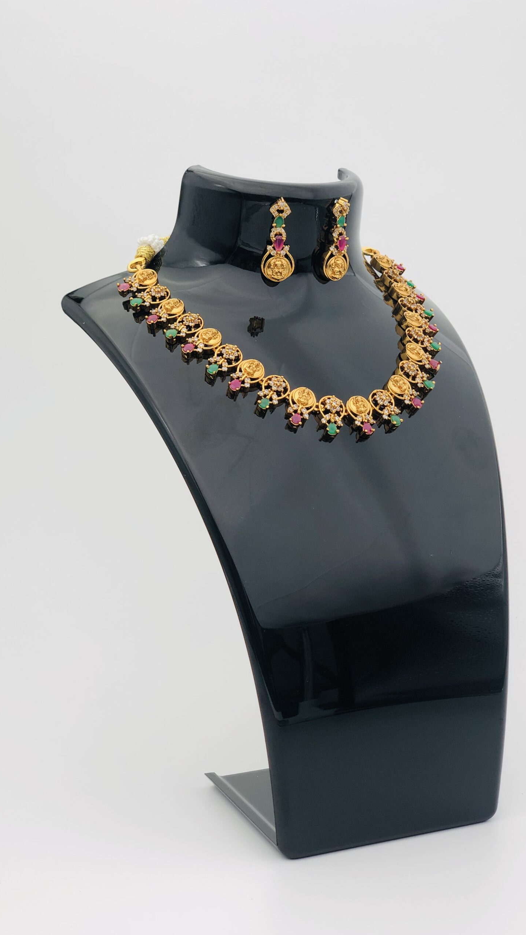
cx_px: 285
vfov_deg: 36.6
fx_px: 1413
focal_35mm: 57
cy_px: 465
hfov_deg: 21.1
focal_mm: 6
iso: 16
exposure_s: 1/106
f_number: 2.4
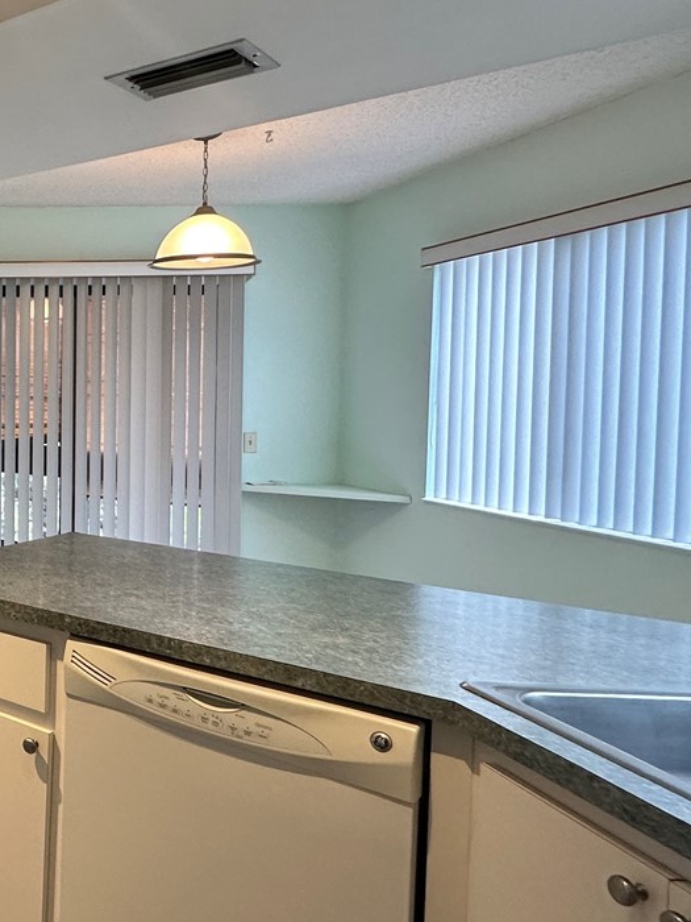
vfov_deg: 56.8
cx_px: -170
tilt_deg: -2.1
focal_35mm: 32
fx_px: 852
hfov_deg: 34.0
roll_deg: -0.7
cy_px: 429
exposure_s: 1/120
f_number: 2.2
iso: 200
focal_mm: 2.22
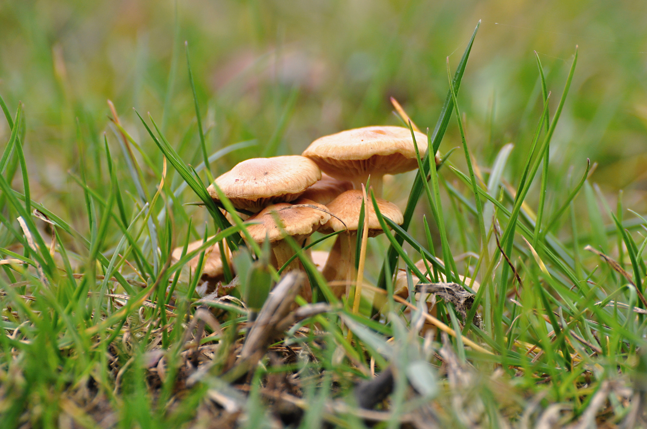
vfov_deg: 3.0
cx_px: 324
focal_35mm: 450
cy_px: 214
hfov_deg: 4.6
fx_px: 8077
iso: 400
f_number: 8
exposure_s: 1/160
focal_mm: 300
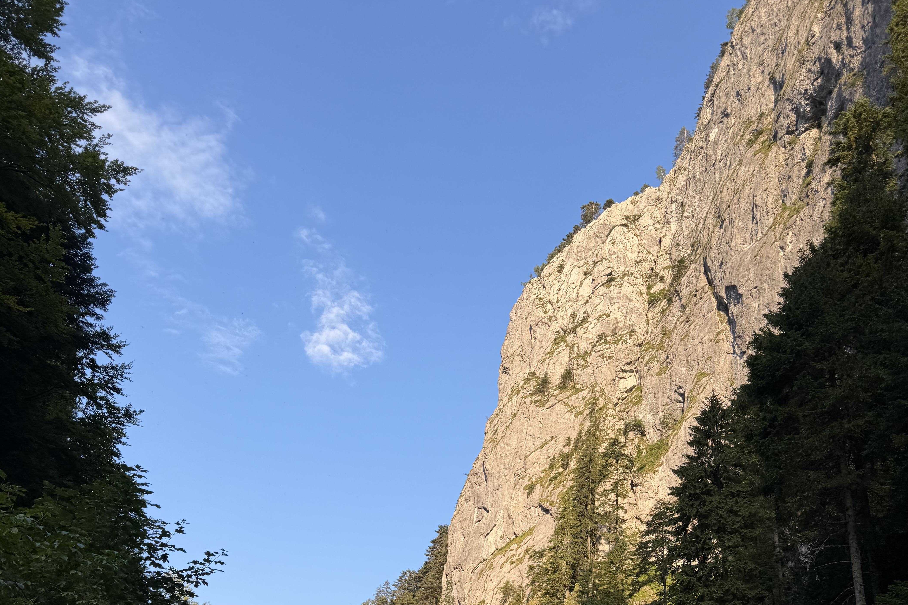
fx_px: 857
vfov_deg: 37.4
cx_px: 448
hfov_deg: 55.8
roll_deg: -9.9
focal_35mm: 34
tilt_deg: +27.9
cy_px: 487
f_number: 1.78
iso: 80
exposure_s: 1/1689
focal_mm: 6.76
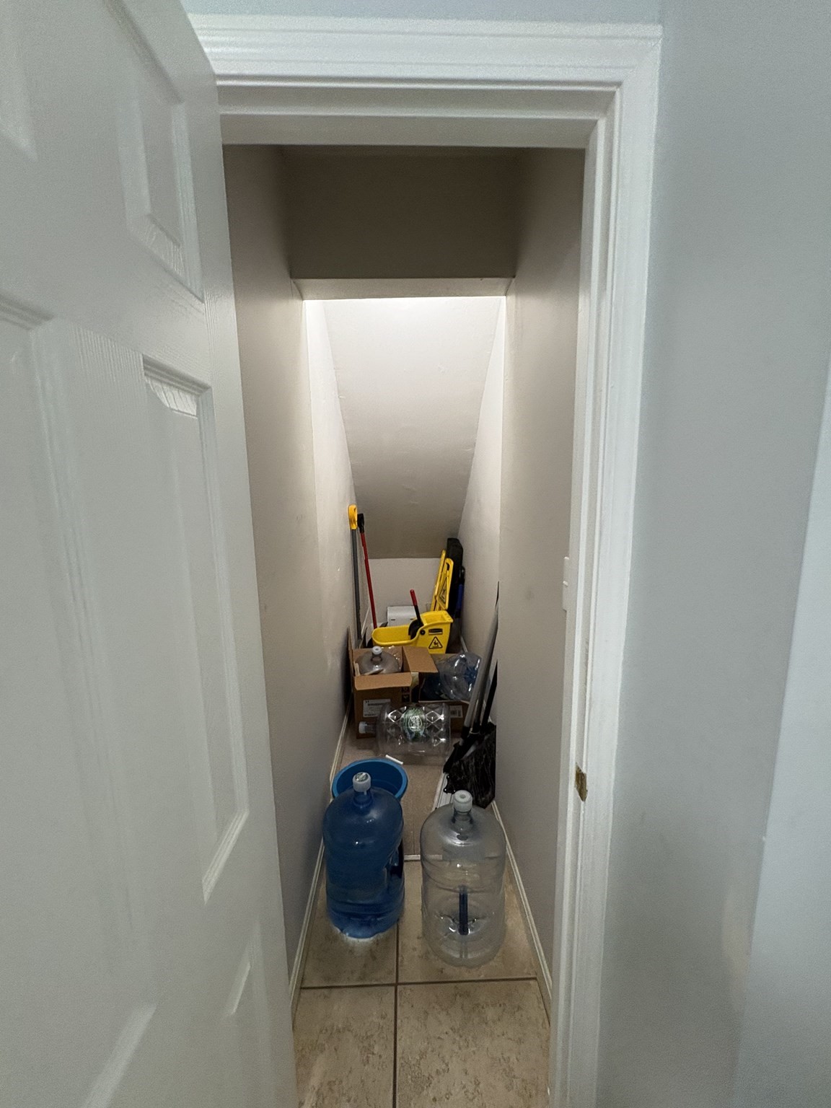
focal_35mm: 14
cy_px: 554
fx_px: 448
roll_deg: +1.9
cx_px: 416
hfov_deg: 85.7
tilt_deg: -4.6
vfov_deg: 102.1
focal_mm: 2.22
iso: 250
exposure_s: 1/60
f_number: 2.2
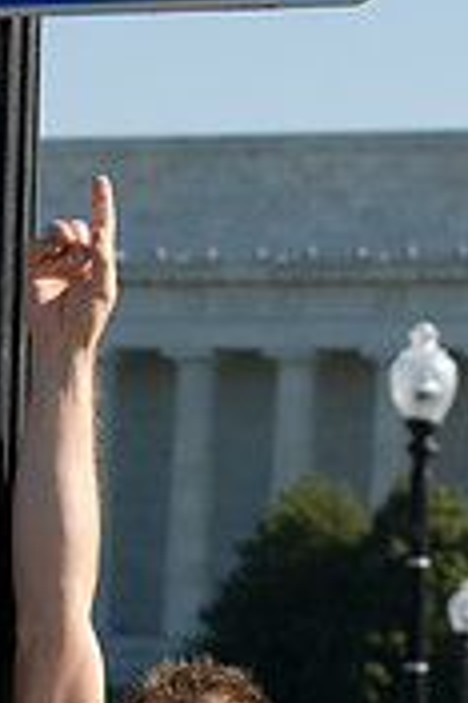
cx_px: 118
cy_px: 348
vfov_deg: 7.7
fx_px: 5255
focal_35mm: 269
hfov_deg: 5.1
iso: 100
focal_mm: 70
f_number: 6.3
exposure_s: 1/320
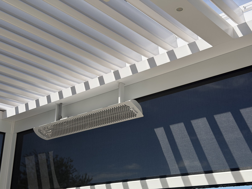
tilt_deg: +19.2
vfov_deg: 30.3
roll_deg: +0.3
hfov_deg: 39.7
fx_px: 349
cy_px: 94
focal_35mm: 48
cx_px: 126
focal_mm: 6.76
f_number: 1.78
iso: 64
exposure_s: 1/5587
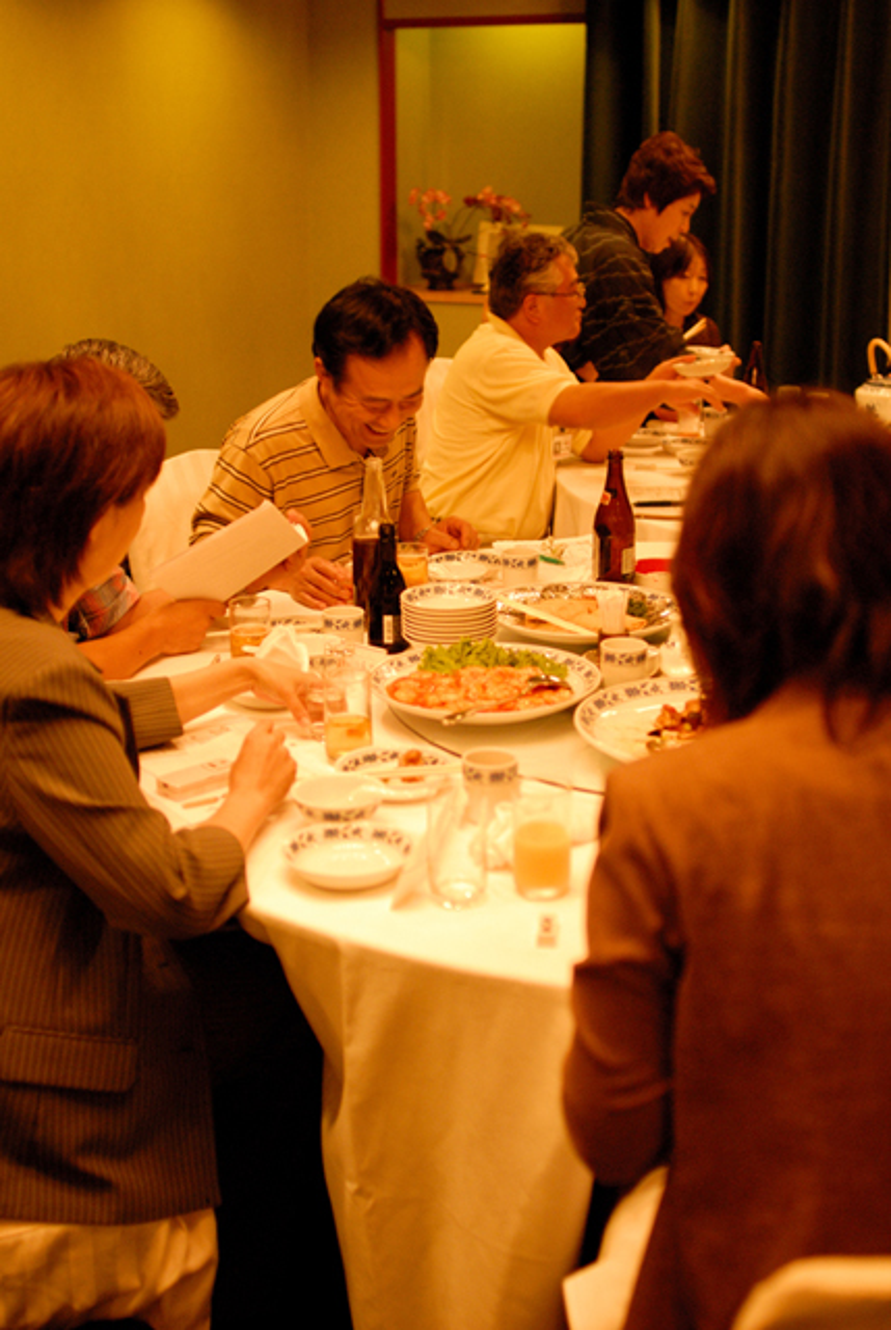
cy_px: 665
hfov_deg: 32.0
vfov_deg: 46.3
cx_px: 446
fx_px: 1553
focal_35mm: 42
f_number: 2
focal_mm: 28
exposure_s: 1/90
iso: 800
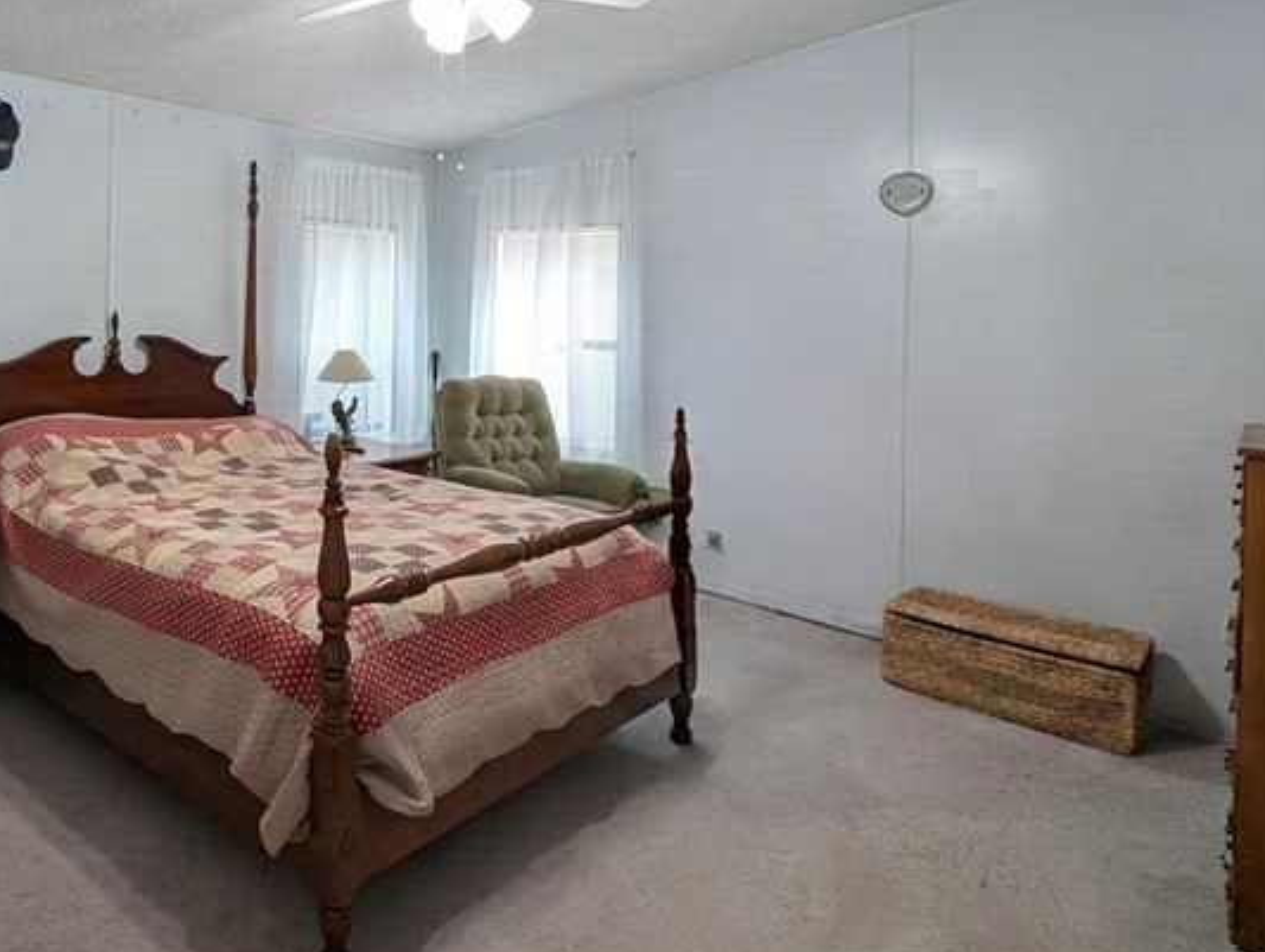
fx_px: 841
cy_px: 299
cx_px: 291
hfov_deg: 68.2
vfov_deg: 57.4
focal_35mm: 23
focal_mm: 2.23
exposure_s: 1/30
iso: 51
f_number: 1.95
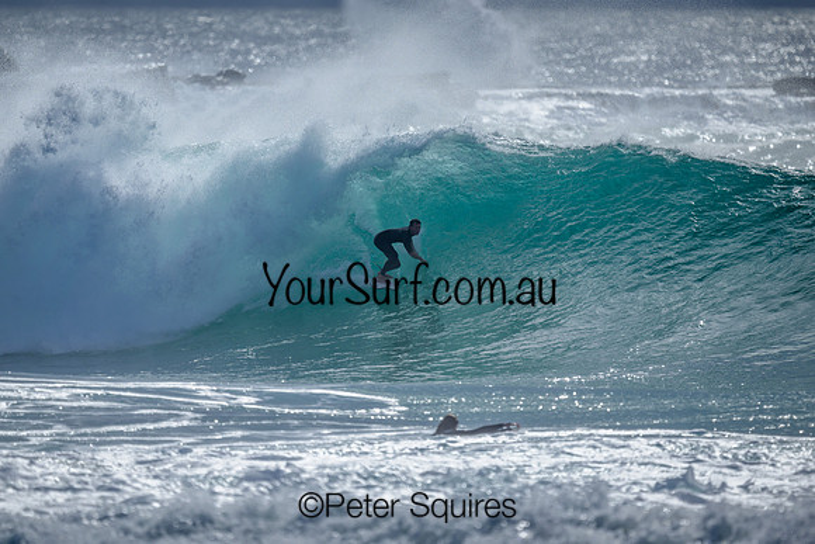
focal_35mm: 800
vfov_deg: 1.7
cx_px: 408
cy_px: 272
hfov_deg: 2.6
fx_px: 18114
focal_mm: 800
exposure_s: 1/2000
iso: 110
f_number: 6.3
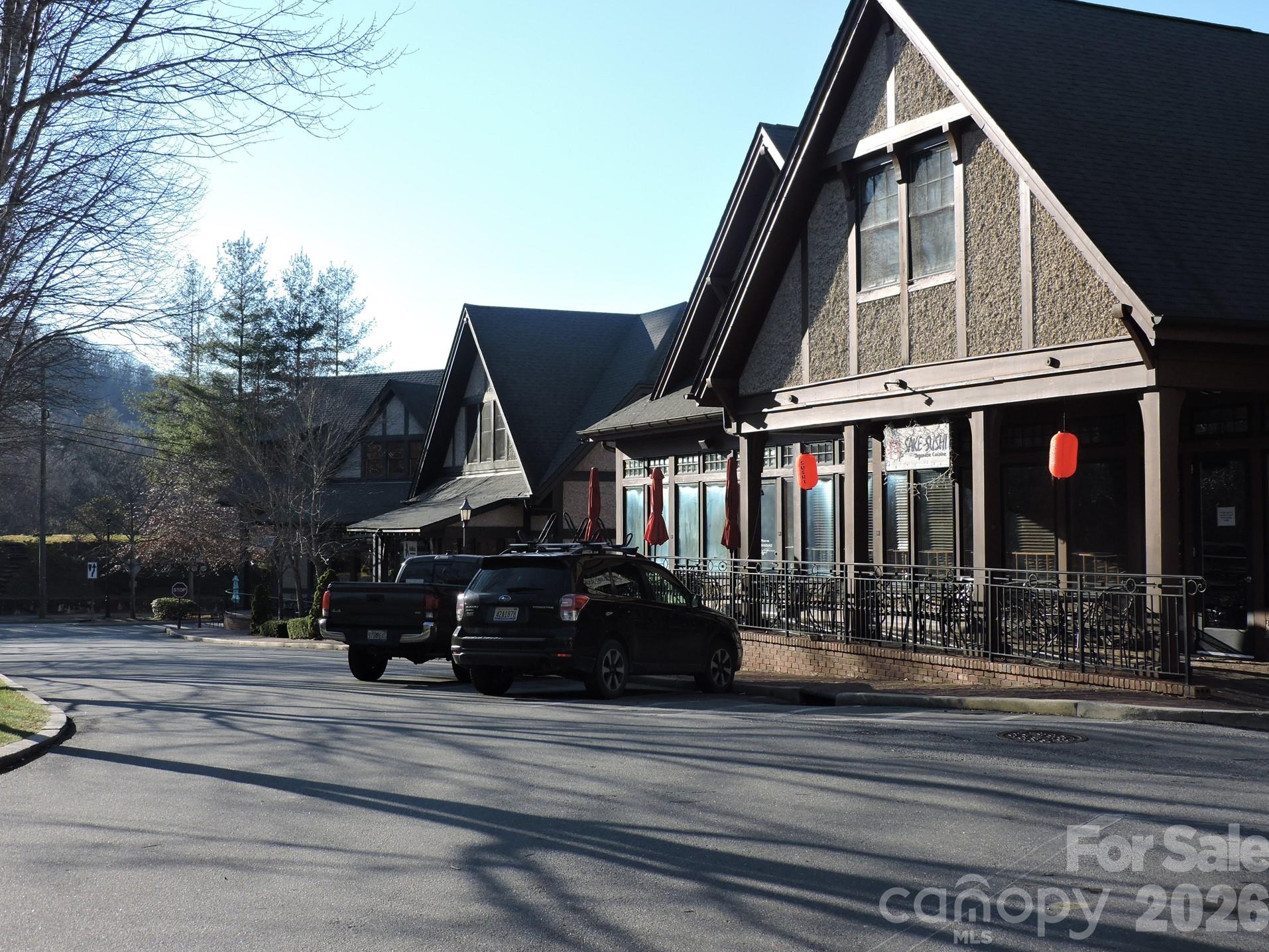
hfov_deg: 41.2
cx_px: 599
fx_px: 1687
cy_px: 446
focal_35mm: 46
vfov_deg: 31.5
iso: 100
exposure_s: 1/500
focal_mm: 7.7
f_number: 3.4
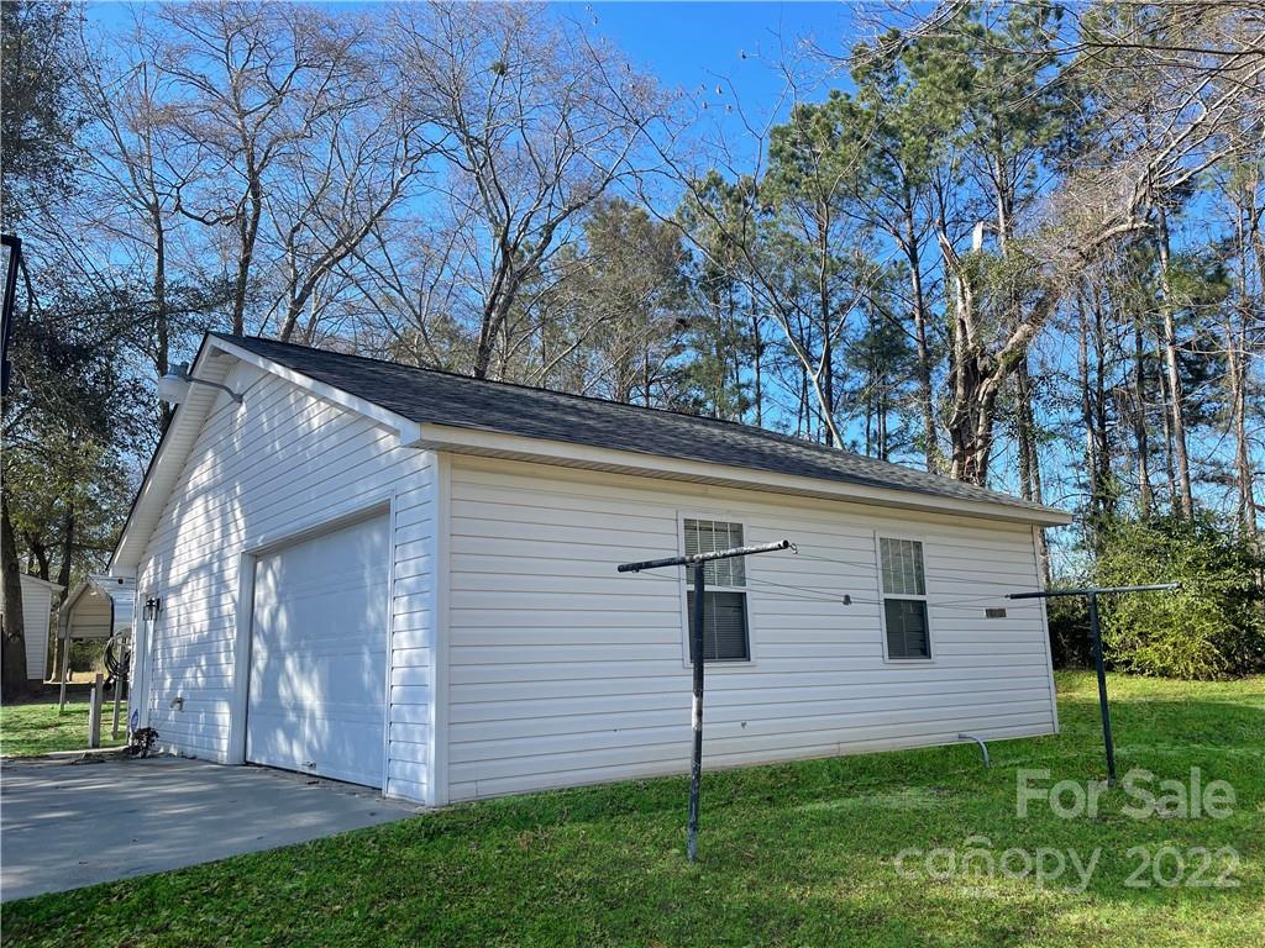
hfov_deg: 67.3
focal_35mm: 26
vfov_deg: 53.1
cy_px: 474
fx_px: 950
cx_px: 632
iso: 32
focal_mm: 4.2
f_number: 1.6
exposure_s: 1/1261
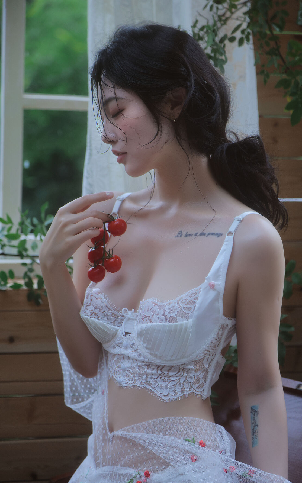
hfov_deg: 12.2
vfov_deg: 19.5
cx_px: 161
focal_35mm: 107
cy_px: 243
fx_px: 1409
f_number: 4
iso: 1600
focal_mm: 105
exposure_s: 1/500
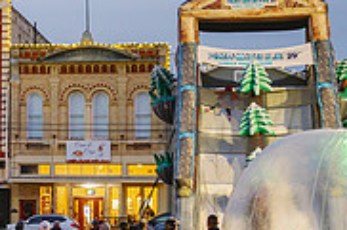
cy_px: 122
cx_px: -90
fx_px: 1531
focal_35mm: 159
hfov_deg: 12.6
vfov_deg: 8.6
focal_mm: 50
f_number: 2
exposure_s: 1/200
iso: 3200
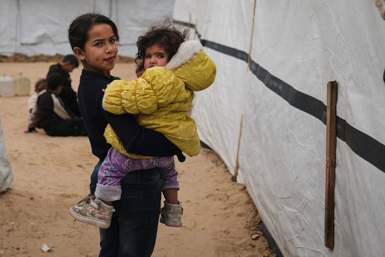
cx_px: 120
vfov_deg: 20.1
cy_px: 47
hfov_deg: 29.8
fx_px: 717
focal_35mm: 67
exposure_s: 1/1600
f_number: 2.5
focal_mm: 35
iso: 80
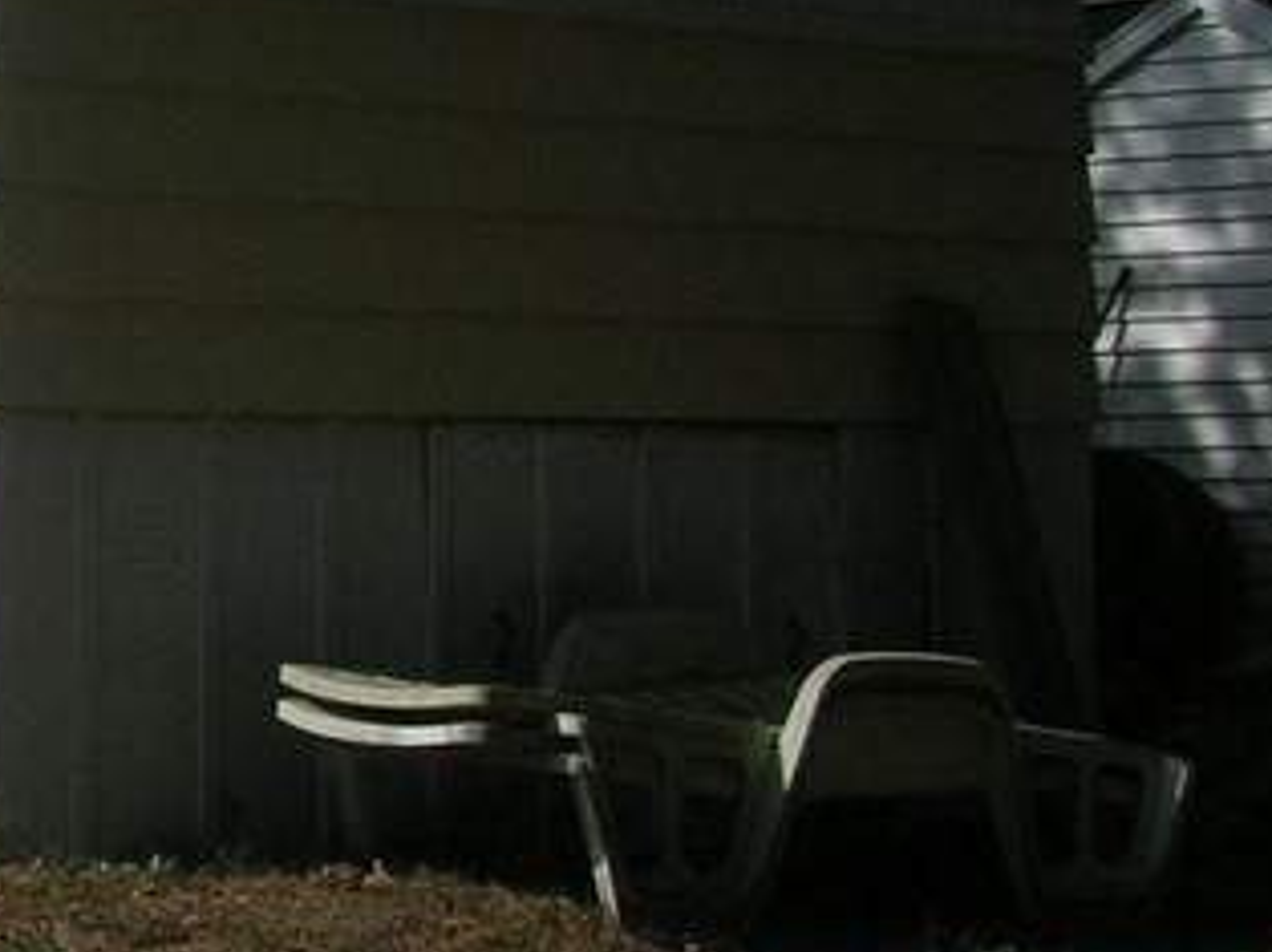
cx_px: -579
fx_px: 4076
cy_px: 77
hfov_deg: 16.3
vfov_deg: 13.2
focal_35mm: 111
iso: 50
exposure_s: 1/910
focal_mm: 5.7
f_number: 4.9
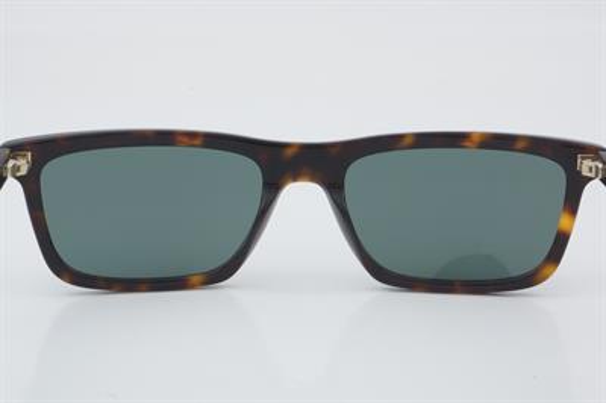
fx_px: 1388
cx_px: 303
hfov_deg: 24.6
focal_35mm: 82
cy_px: 202
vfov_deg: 16.5
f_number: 32
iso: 100
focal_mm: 55
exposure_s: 1/3
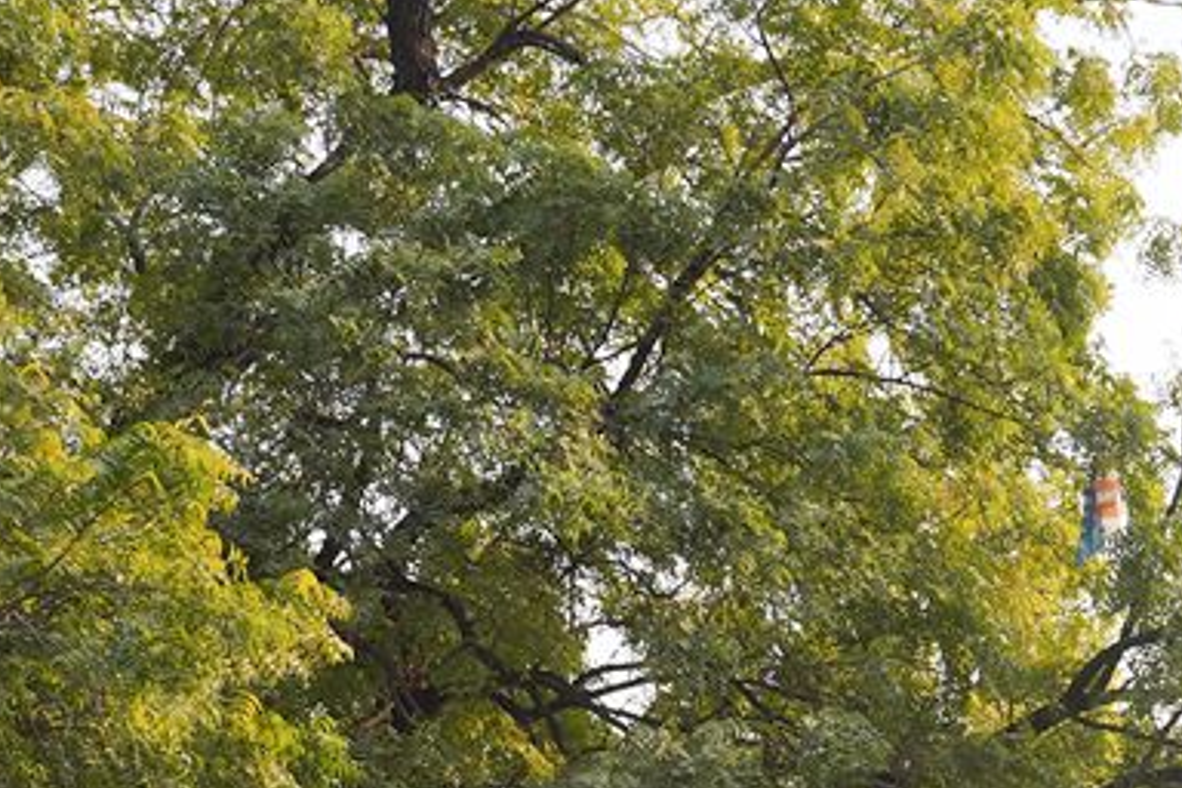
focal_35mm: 125
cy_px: 1293
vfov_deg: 10.5
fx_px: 4104
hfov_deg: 16.2
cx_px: 1010
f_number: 5.6
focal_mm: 24
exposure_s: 1/100
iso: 100
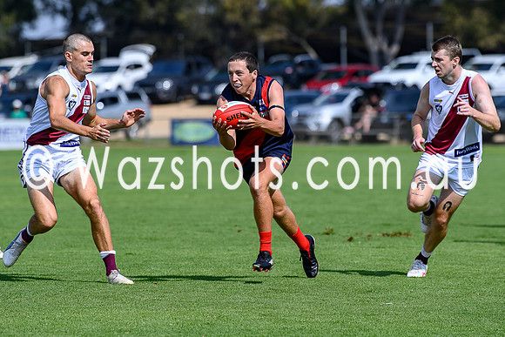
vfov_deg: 4.5
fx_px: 4324
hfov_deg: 6.7
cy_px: 127
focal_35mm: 308
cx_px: 261
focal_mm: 200
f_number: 4
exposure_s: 1/2000
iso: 140
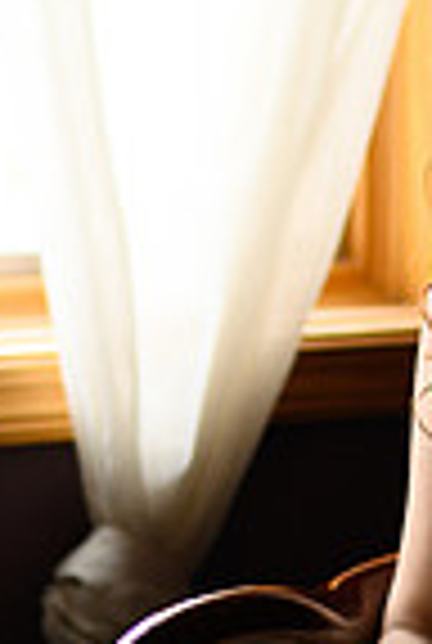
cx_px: 230
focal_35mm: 202
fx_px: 3618
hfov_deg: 6.8
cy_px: 140
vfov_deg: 10.1
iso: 800
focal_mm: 50
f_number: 1.8
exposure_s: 1/500
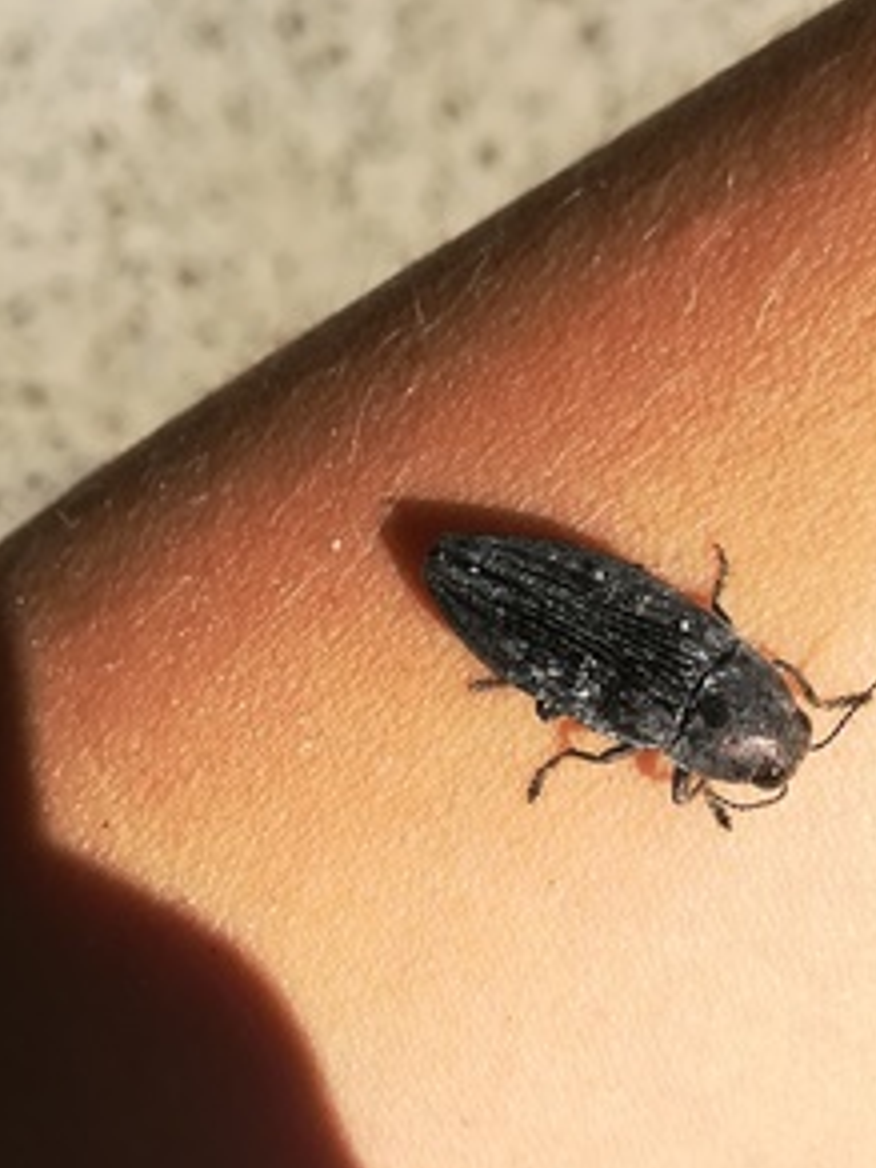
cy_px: 628
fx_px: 1923
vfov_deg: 33.8
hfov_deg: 25.6
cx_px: 504
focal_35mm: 57
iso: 50
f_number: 2.2
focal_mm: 3.83
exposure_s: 1/1021
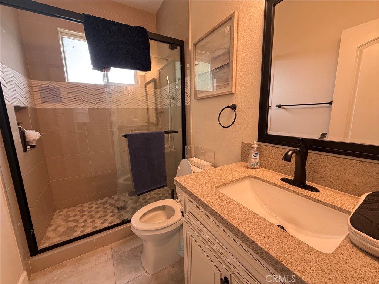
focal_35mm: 14
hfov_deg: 102.1
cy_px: 142
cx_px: 190
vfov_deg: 85.7
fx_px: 153
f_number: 2.2
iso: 400
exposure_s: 1/60
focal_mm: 2.22
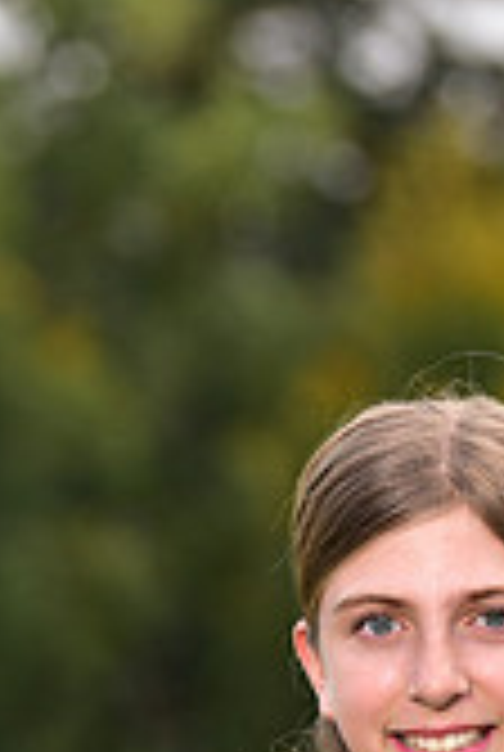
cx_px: 457
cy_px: 1189
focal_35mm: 468
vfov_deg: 4.4
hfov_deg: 2.9
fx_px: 9787
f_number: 4
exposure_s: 1/250
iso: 160
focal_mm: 135
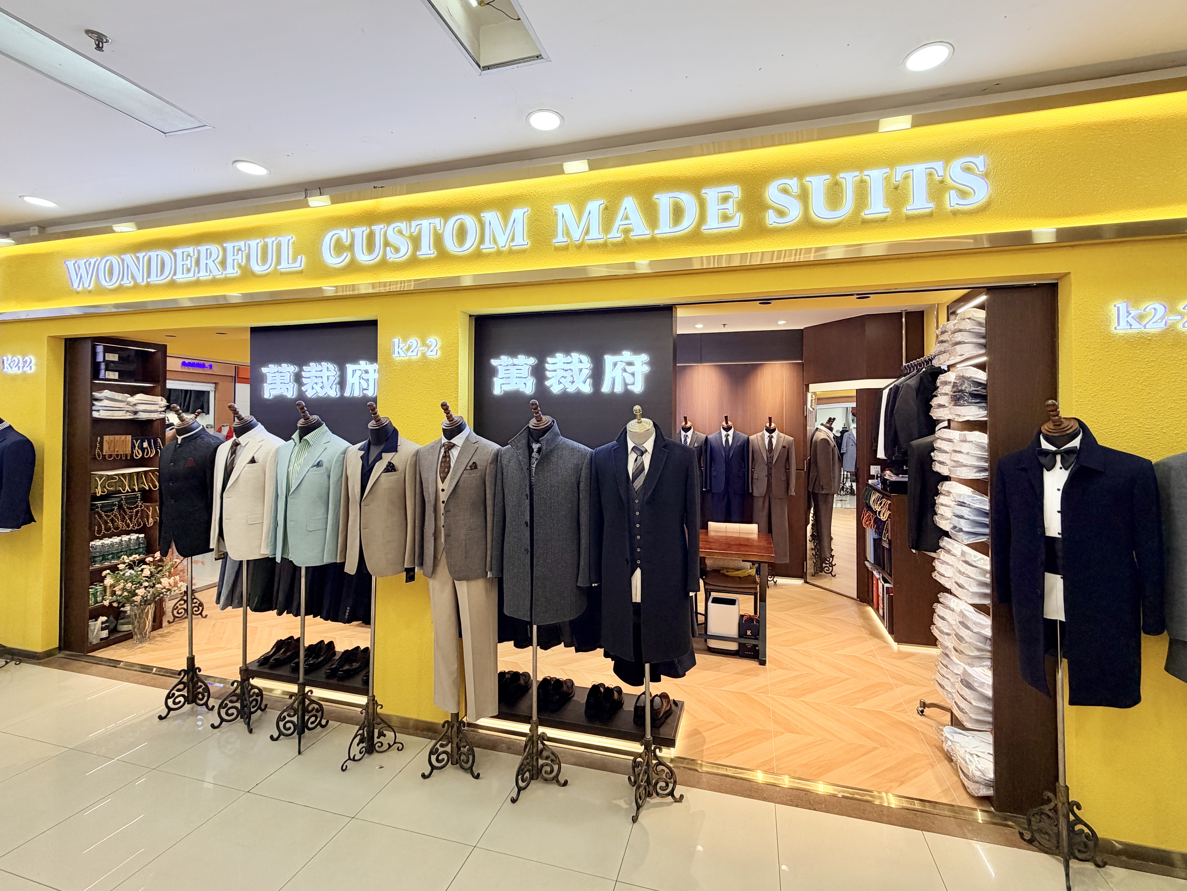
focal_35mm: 14
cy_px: 446
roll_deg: +0.1
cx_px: 594
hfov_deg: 102.1
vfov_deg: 85.7
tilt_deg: +0.5
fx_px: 480
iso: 80
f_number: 2.2
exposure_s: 1/100
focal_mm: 2.22
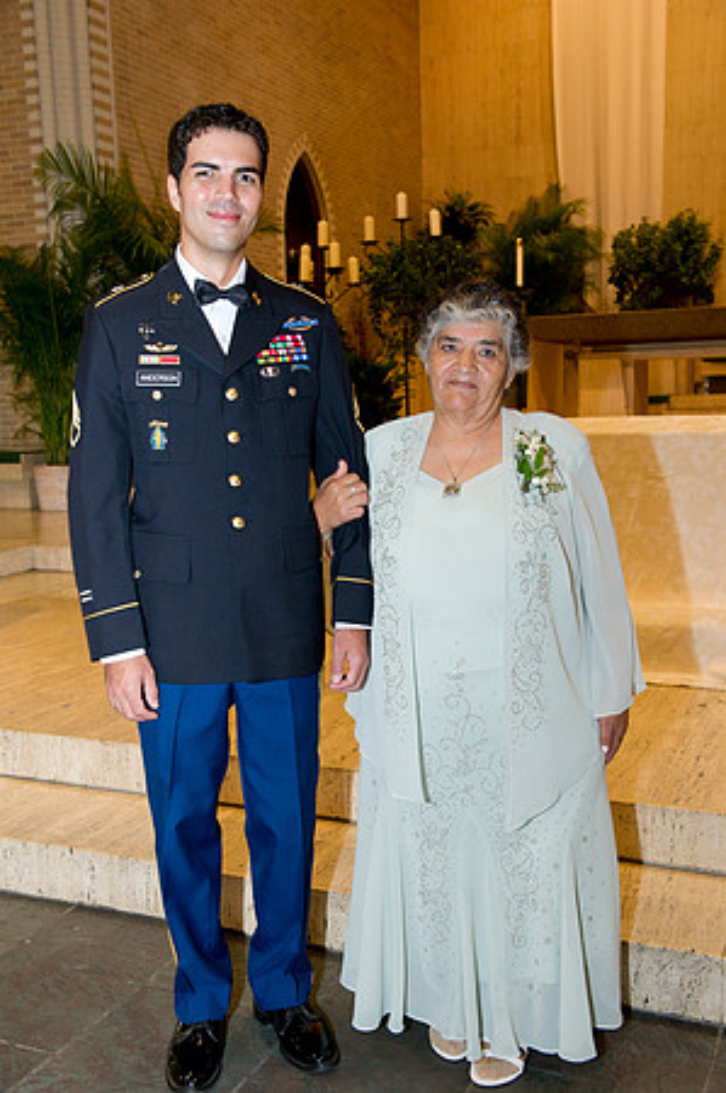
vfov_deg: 50.7
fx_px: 1152
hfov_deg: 35.0
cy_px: 546
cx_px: 363
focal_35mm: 38
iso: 800
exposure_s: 1/100
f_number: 5.6
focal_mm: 38
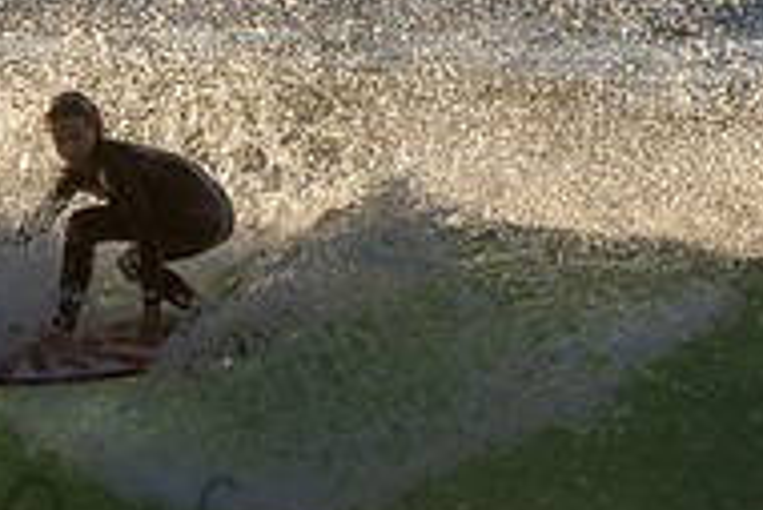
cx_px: 177
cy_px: 504
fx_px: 37817
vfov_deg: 0.8
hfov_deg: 1.2
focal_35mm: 1783
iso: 180
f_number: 5.6
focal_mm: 390
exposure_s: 1/1250
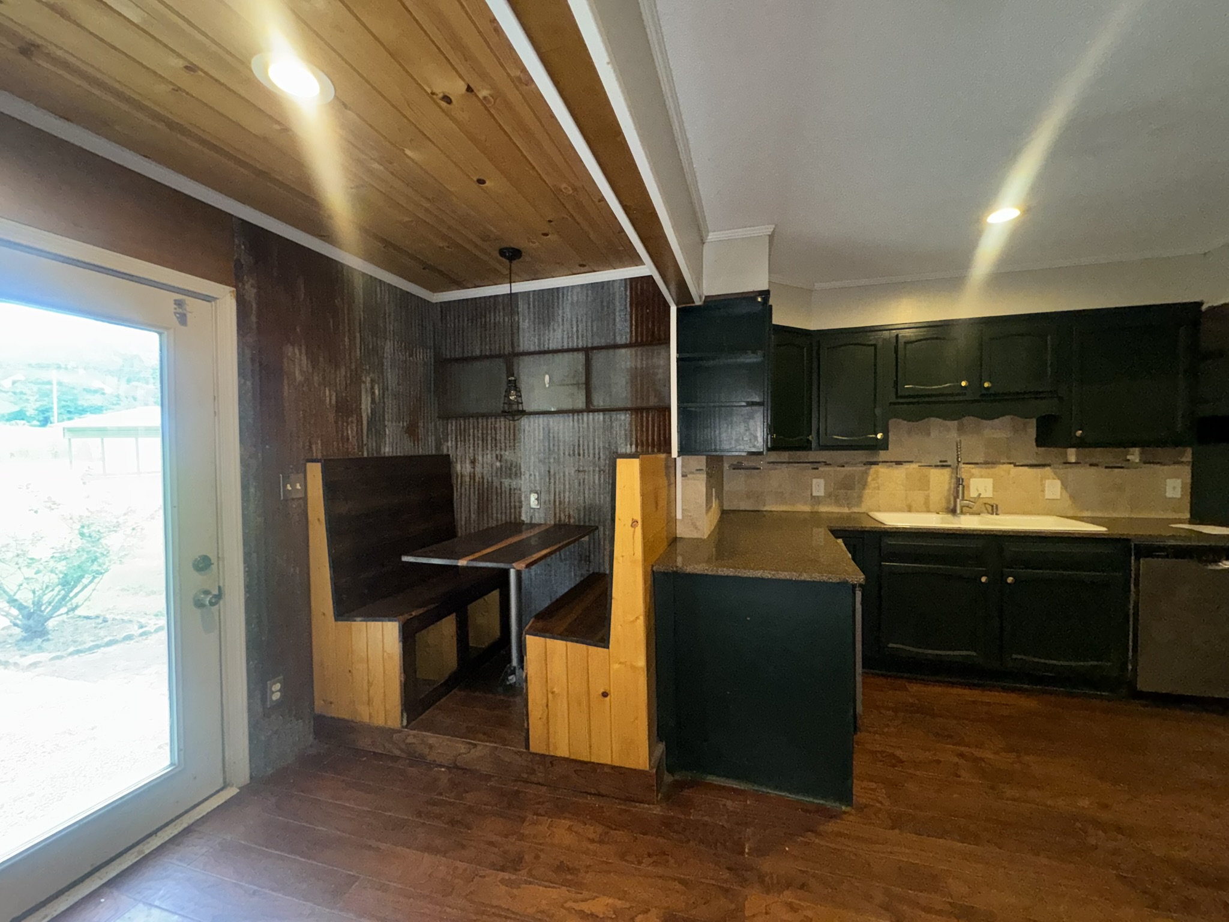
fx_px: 497
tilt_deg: -1.9
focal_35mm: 14
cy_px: 461
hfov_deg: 102.1
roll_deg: +1.2
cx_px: 614
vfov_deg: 85.7
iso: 400
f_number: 2.2
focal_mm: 2.22
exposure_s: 1/60
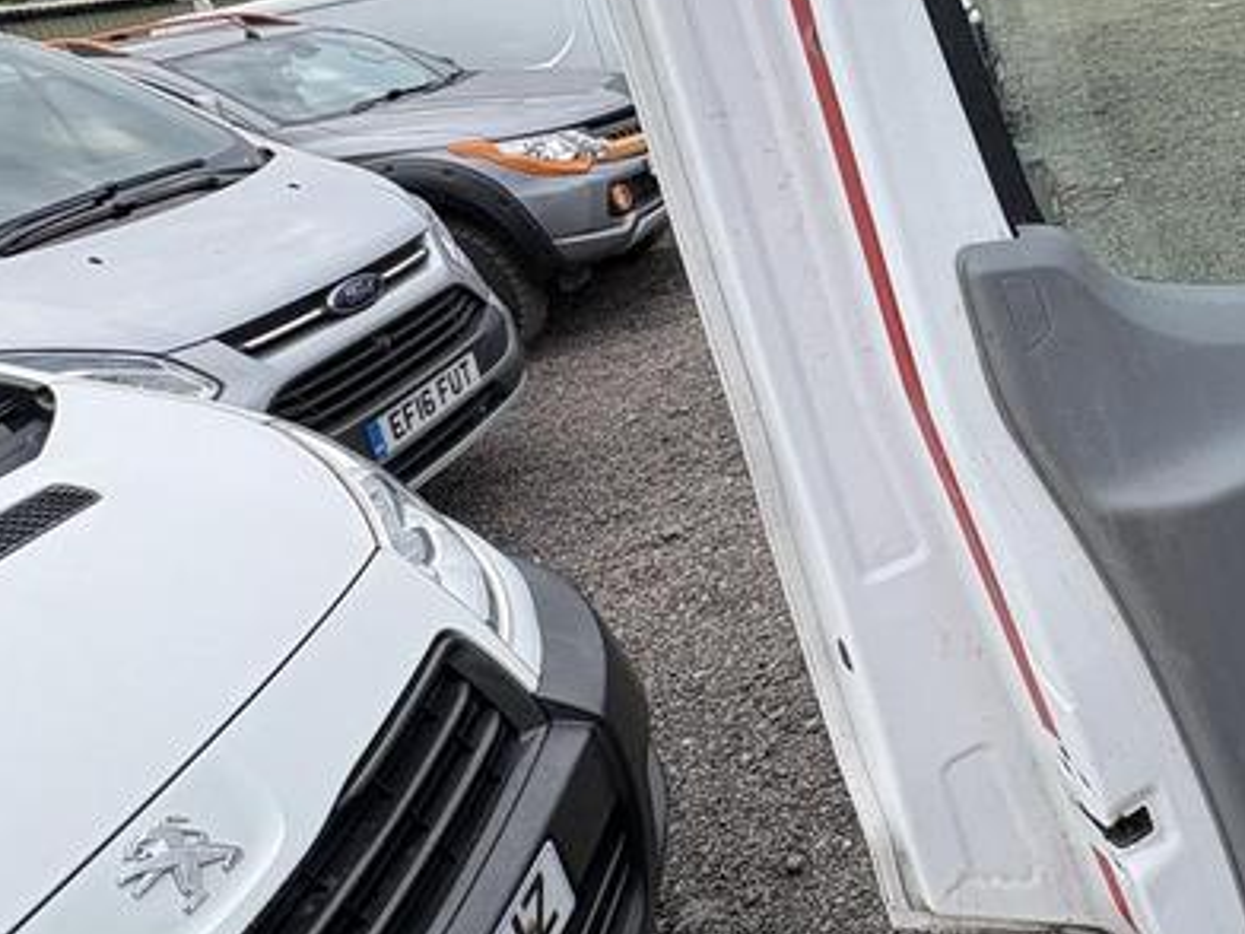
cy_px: 254
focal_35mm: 32
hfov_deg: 50.7
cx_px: 1108
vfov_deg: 43.0
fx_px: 1151
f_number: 2.2
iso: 40
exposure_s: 1/646
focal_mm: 2.22
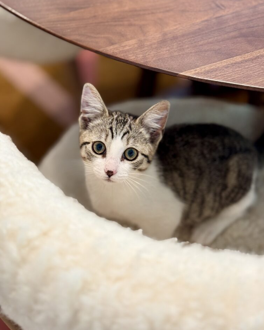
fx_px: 498
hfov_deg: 29.7
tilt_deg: -47.5
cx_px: 134
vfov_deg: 36.6
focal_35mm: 51
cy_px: 159
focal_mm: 6.76
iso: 250
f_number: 1.78
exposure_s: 1/60
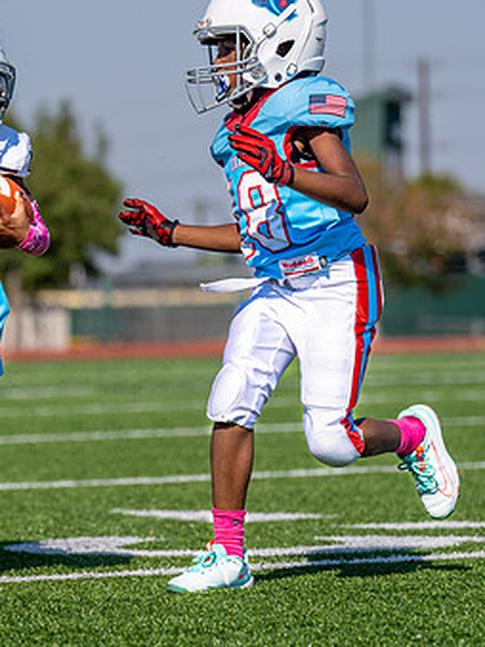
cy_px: 333
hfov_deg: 5.8
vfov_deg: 7.8
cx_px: -154
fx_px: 4767
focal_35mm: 255
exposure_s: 1/3200
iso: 100
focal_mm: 106
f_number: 2.8
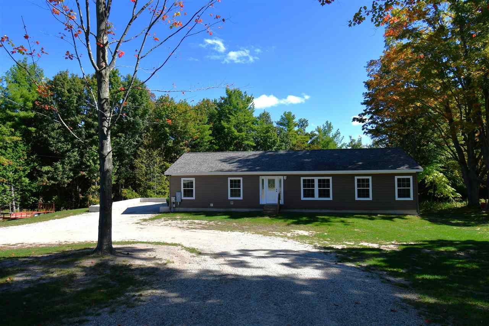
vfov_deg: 59.5
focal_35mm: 21
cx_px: 244
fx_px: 285
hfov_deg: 81.2
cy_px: 163
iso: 100
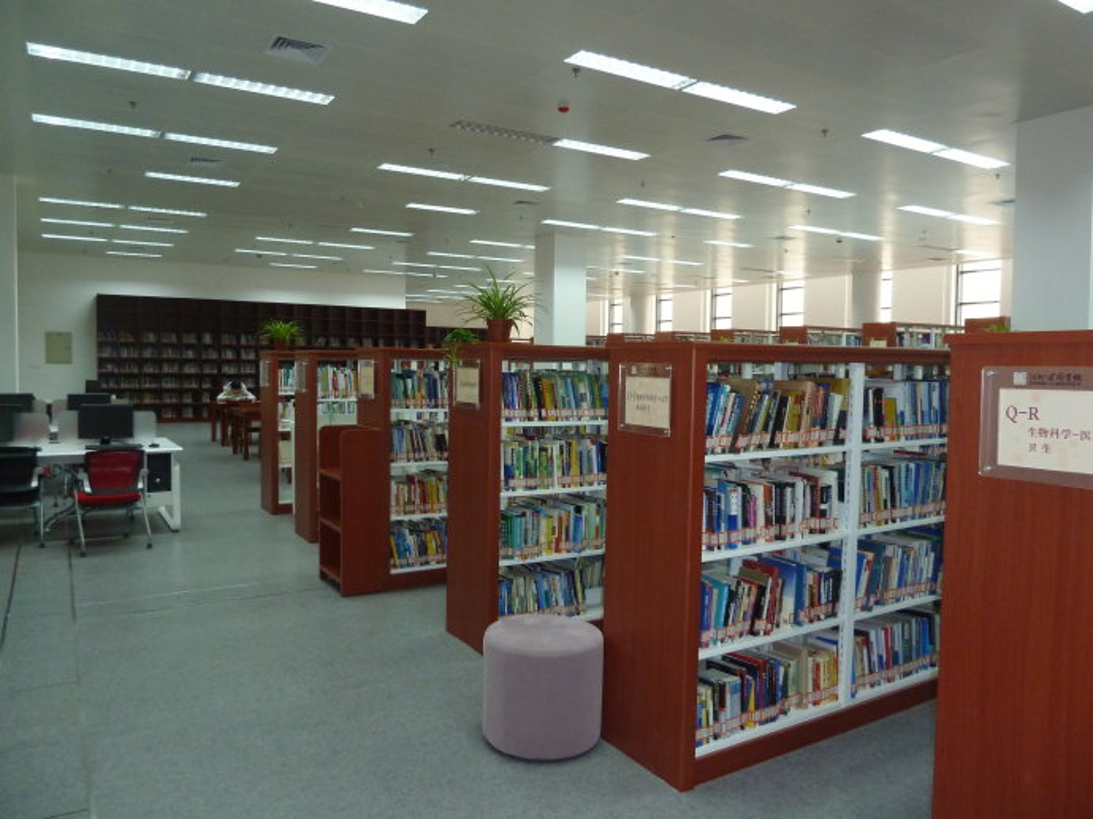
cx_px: 546
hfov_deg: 69.4
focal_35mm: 25
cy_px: 410
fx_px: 789
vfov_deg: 54.9
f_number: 3.3
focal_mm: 4.1
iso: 250
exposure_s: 1/30
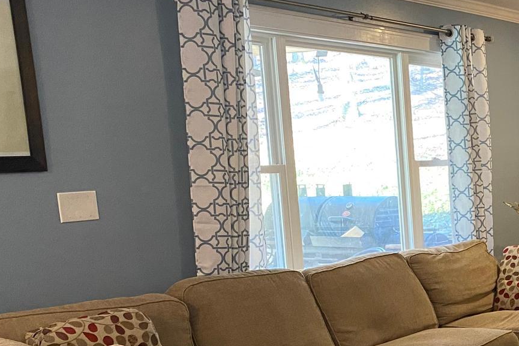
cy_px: 321
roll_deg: +1.7
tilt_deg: -10.3
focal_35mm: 64
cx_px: 605
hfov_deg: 27.9
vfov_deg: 20.7
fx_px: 923
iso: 400
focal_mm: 4.25
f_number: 1.8
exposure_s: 1/60
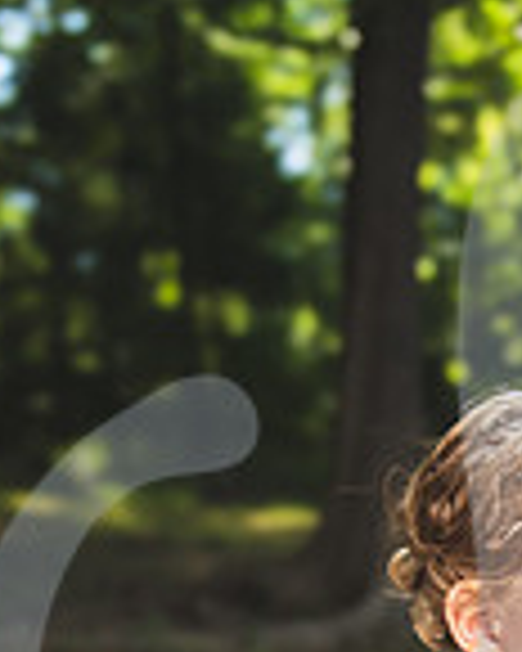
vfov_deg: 20.2
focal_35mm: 90
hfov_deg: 16.4
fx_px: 1738
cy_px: 737
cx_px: 608
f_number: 2.8
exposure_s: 1/800
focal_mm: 31
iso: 100
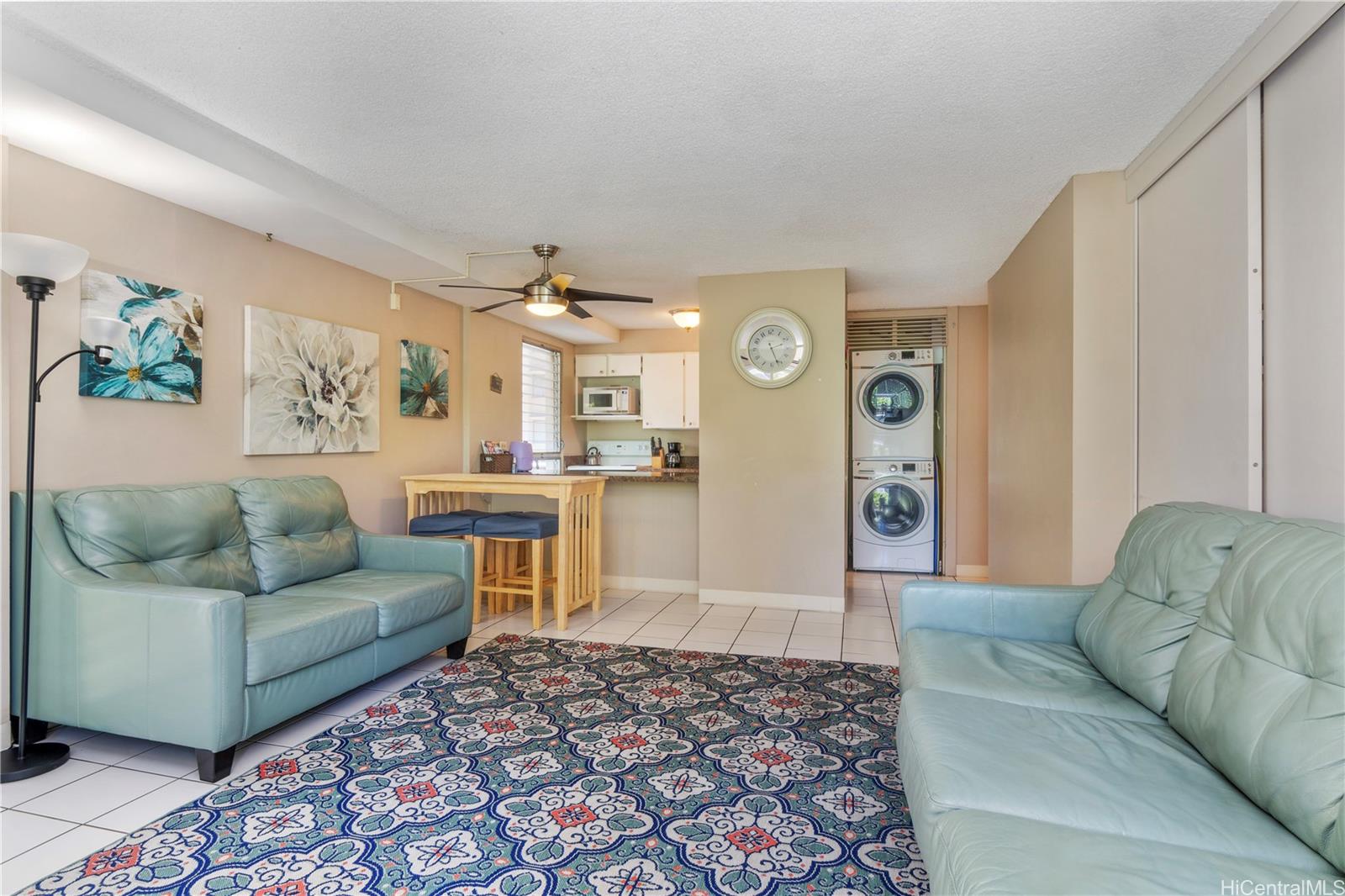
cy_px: 448
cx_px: 672
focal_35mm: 18
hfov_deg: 90.0
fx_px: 672
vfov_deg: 67.4
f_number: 8
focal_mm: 12
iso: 200
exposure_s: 1/30
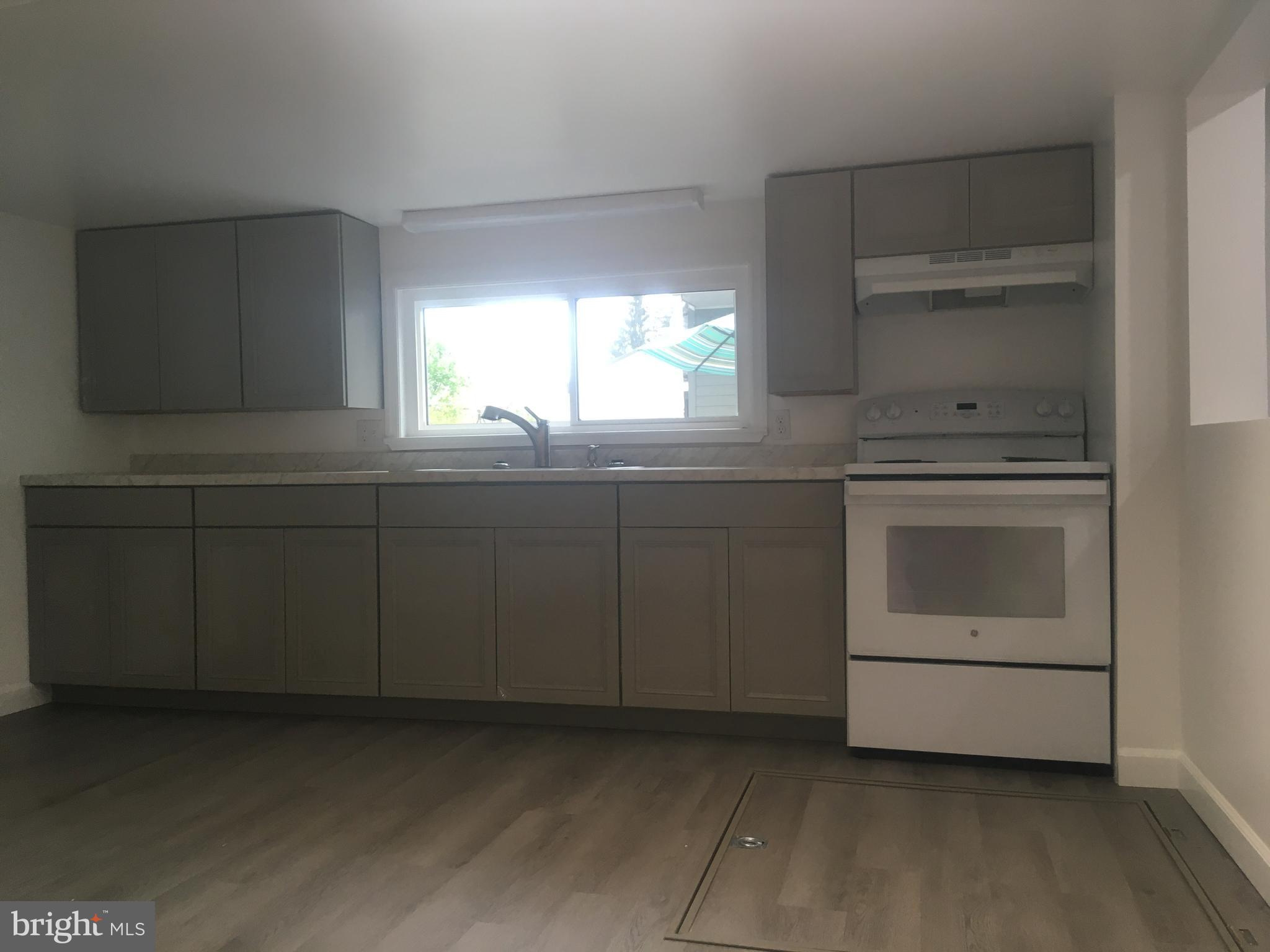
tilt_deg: -2.1
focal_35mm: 29
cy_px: 476
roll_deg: +1.4
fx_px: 1064
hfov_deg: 61.7
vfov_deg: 48.2
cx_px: 635
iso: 50
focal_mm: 4.15
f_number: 2.2
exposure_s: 1/30
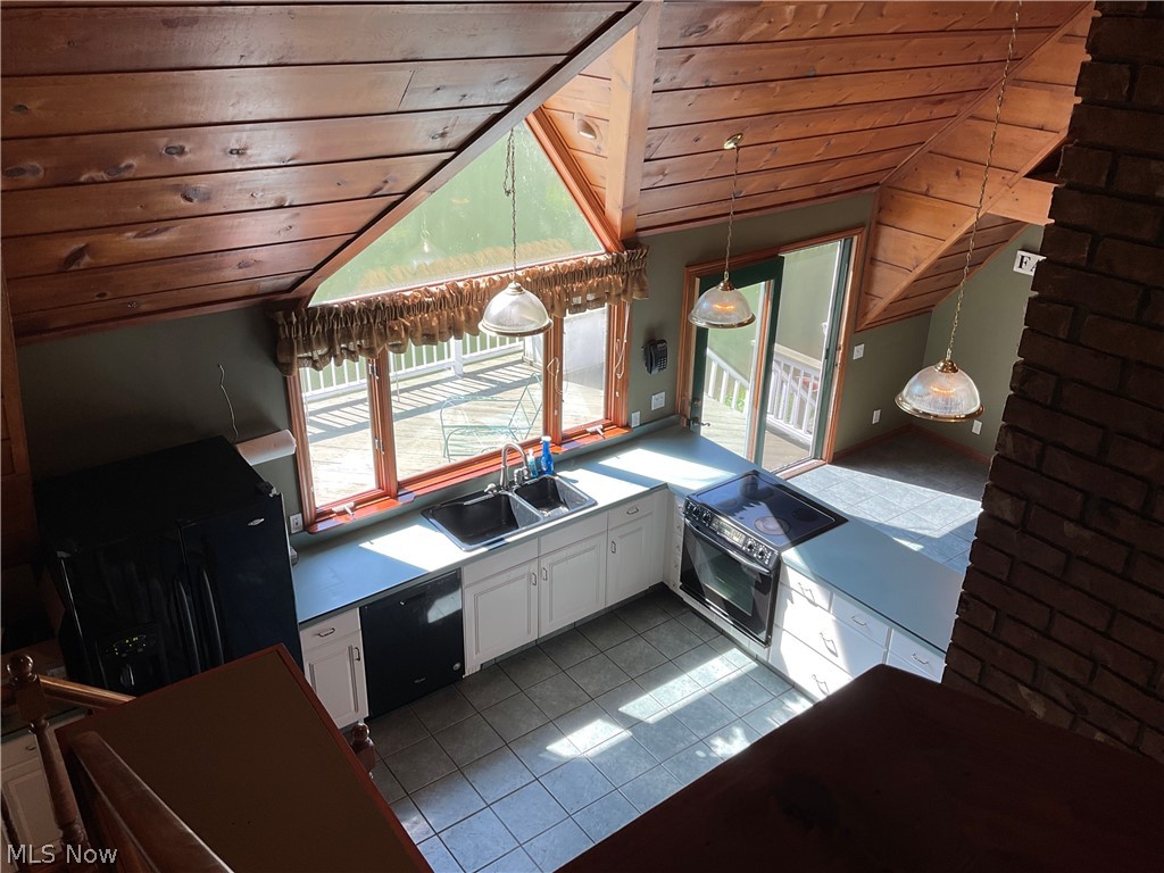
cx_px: 582
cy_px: 436
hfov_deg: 61.7
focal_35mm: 29
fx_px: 975
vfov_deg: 48.2
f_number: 1.8
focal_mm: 3
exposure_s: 1/120
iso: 25
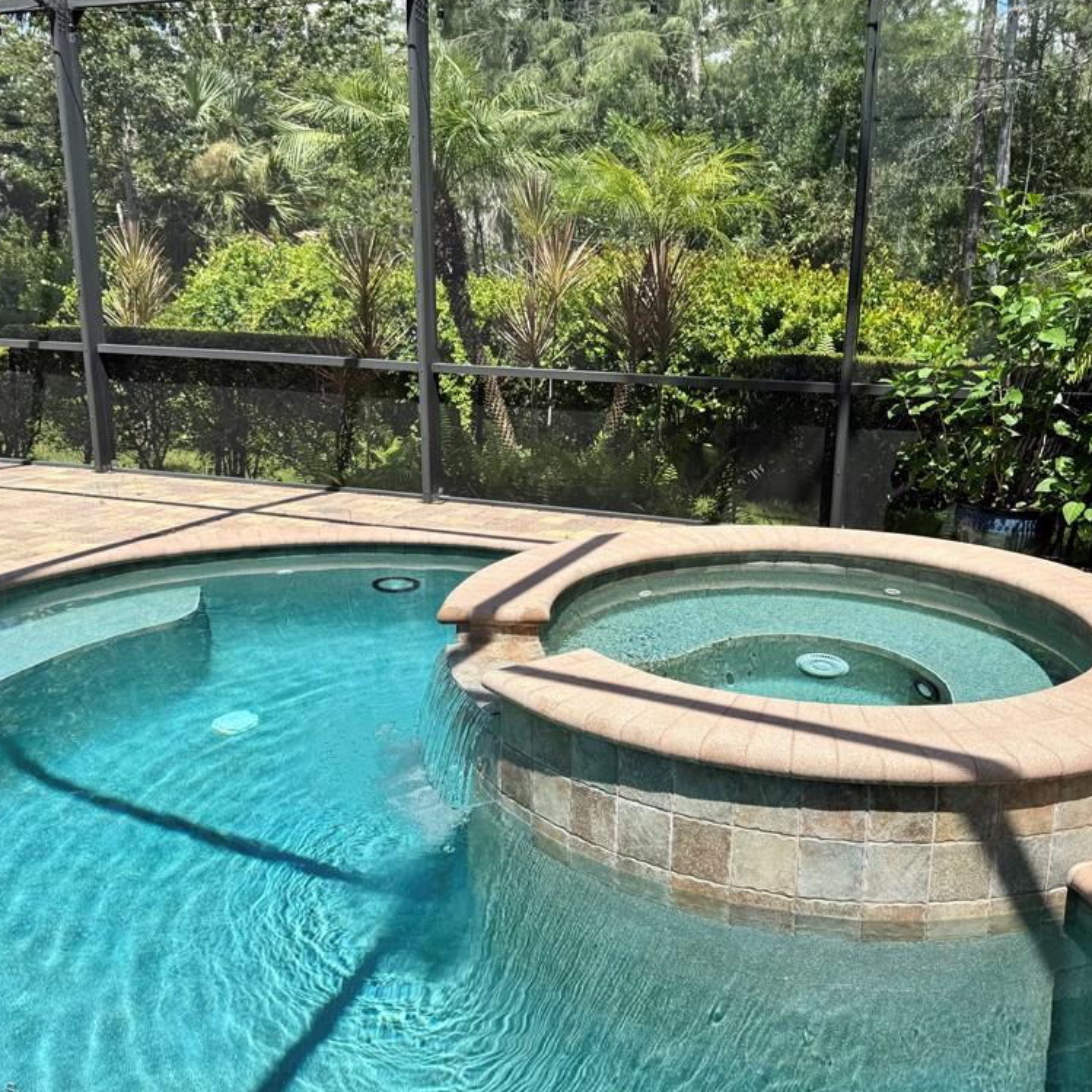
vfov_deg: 55.6
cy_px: 544
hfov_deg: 55.2
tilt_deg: -17.6
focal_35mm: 29
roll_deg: +1.7
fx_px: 1035
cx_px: 655
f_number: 1.78
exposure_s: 1/1727
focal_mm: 6.76
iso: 80
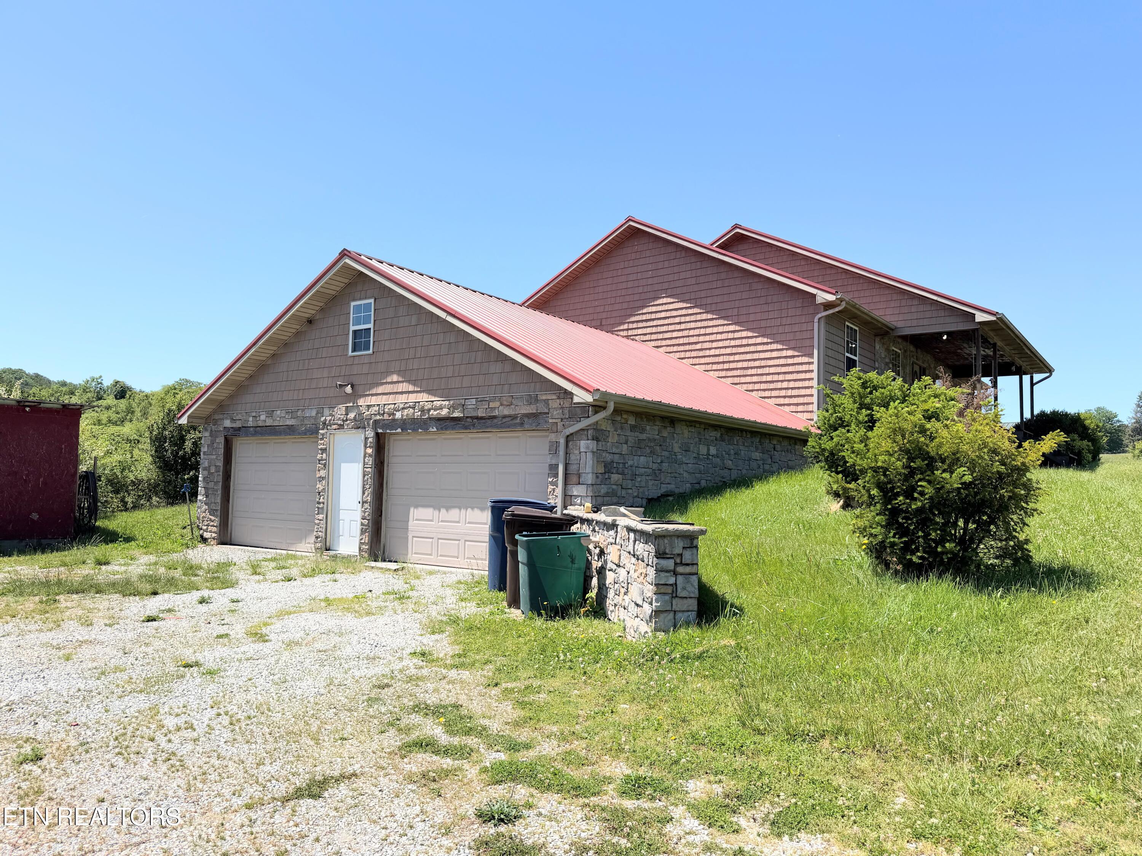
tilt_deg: +3.9
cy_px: 428
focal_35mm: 24
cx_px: 571
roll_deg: -1.8
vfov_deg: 56.8
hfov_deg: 71.6
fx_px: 792
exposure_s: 1/4405
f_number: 1.78
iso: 80
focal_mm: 6.76
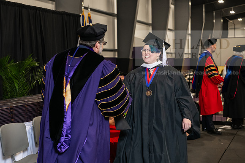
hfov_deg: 32.4
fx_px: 422
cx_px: 122
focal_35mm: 62
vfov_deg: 21.9
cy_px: 82
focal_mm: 62
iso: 2500
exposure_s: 1/200
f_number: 5
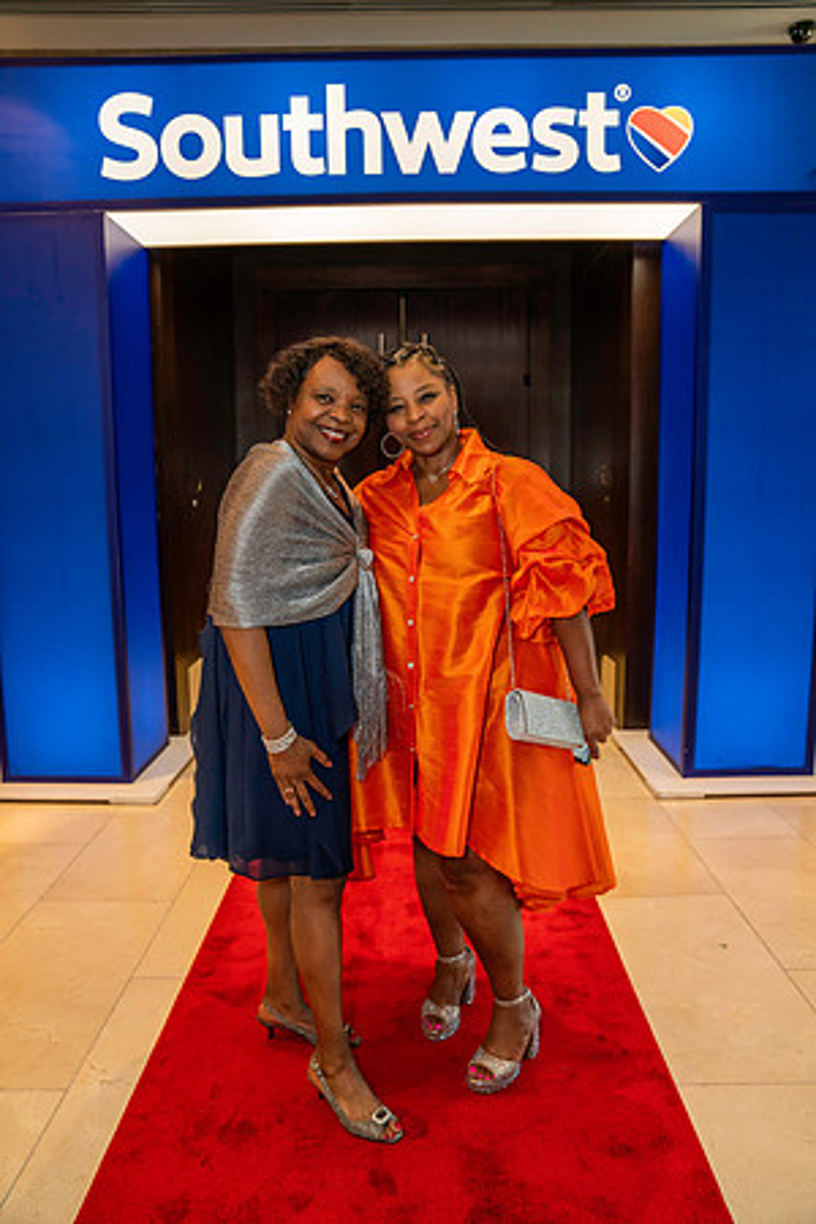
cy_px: 612
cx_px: 408
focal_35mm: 26
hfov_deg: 49.6
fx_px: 884
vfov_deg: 69.4
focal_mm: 26
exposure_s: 1/125
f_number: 3.5
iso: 2000
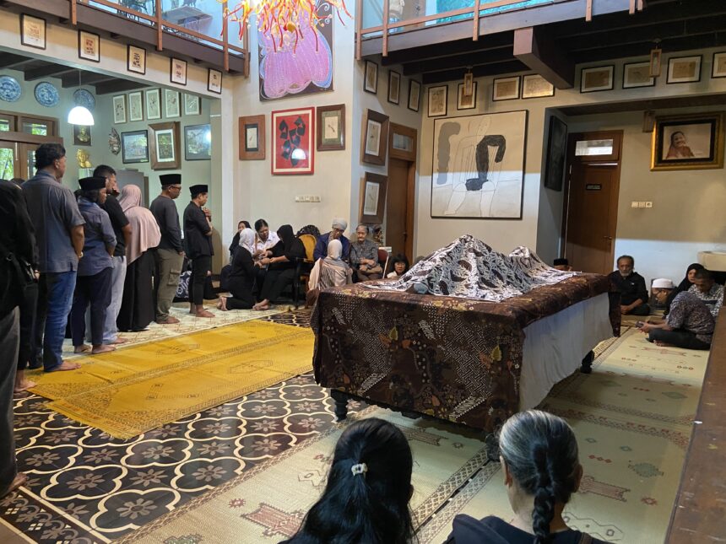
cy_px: 272
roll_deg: -1.2
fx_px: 545
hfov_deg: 67.3
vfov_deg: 53.1
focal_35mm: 26
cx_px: 363
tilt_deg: -7.1
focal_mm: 4.25
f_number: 1.8
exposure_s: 1/33
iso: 500
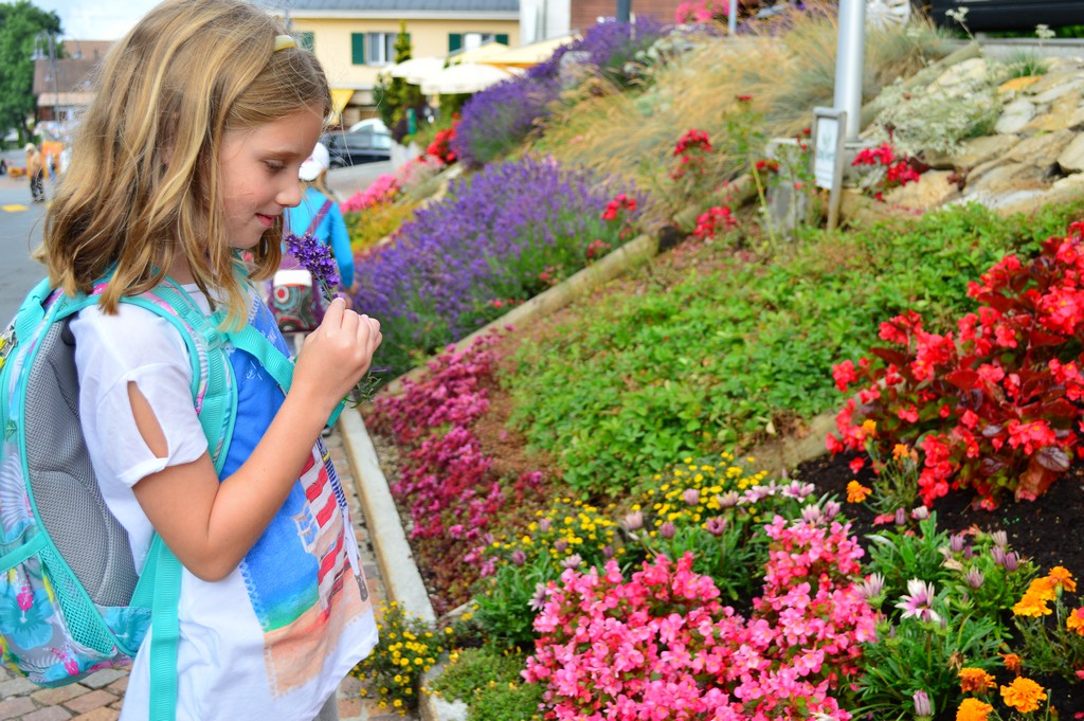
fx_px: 1173
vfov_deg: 34.2
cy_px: 360
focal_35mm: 39
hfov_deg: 49.6
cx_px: 542
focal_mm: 26
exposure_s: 1/160
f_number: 5
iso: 100
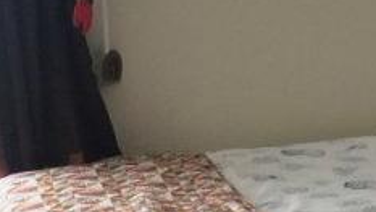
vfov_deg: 8.7
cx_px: 513
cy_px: 97
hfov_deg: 14.7
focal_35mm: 139
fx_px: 1386
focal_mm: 4.15
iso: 50
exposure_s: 1/30
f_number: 2.2
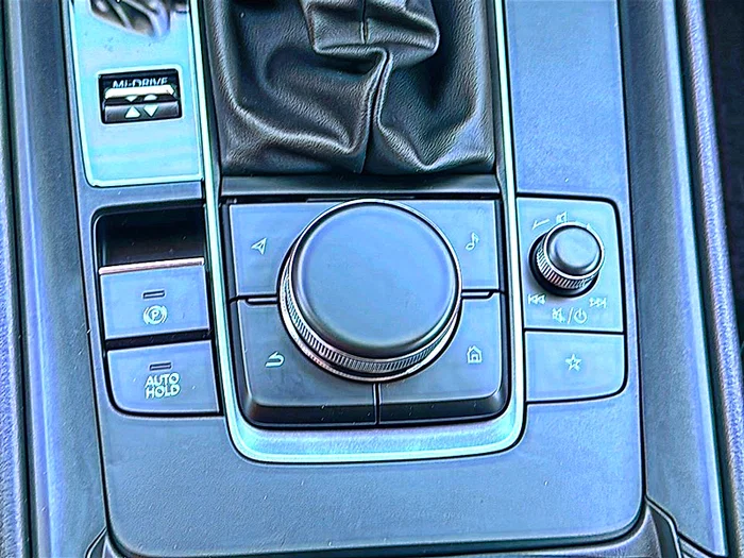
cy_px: 279
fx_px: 946
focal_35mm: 44
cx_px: 372
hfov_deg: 42.9
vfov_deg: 32.9
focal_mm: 6.86
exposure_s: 1/40
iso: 80
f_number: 1.78
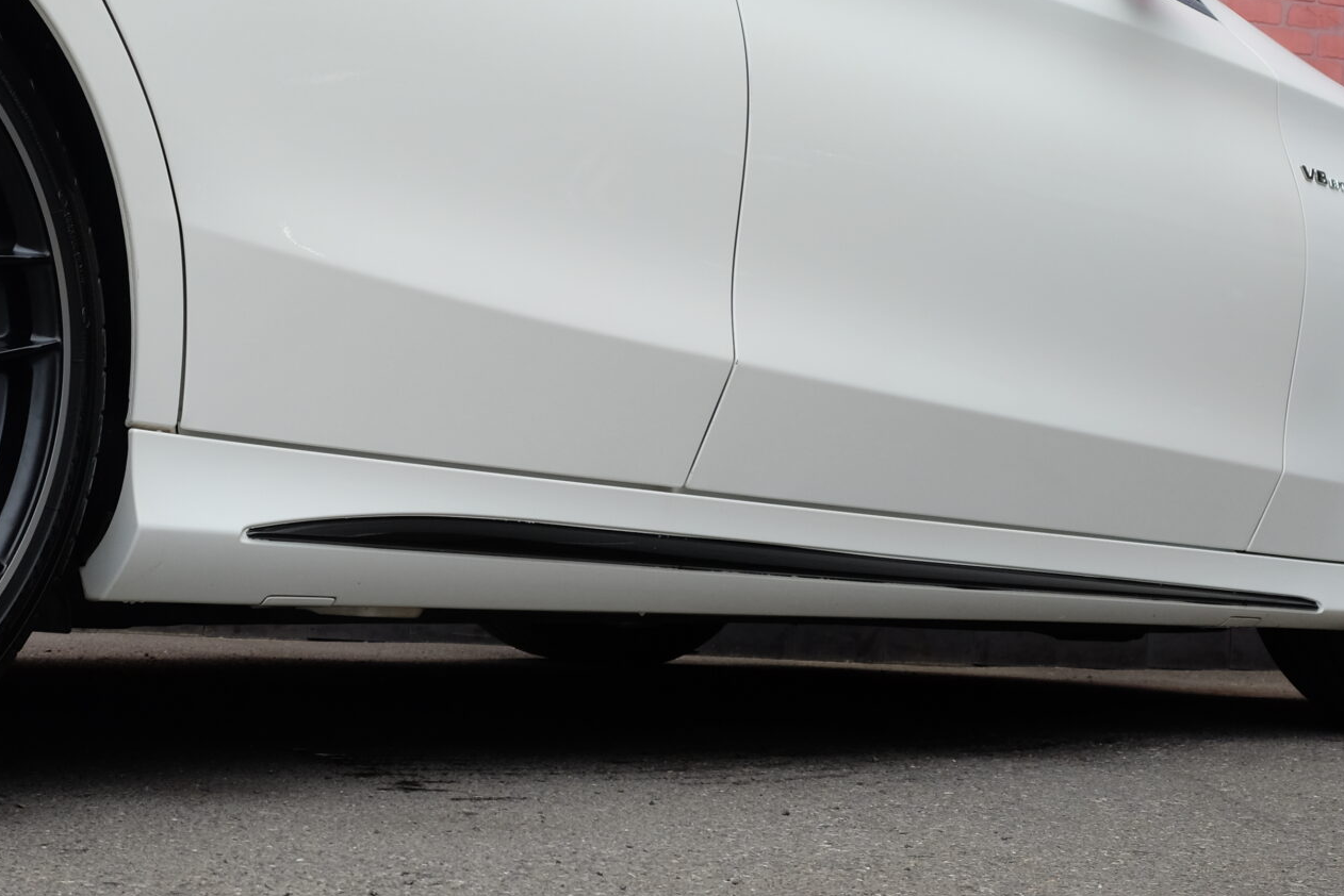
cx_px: 429
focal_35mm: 73
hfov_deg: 27.5
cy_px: 257
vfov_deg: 18.6
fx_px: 2726
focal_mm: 24.3
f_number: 7.1
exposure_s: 1/400
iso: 400
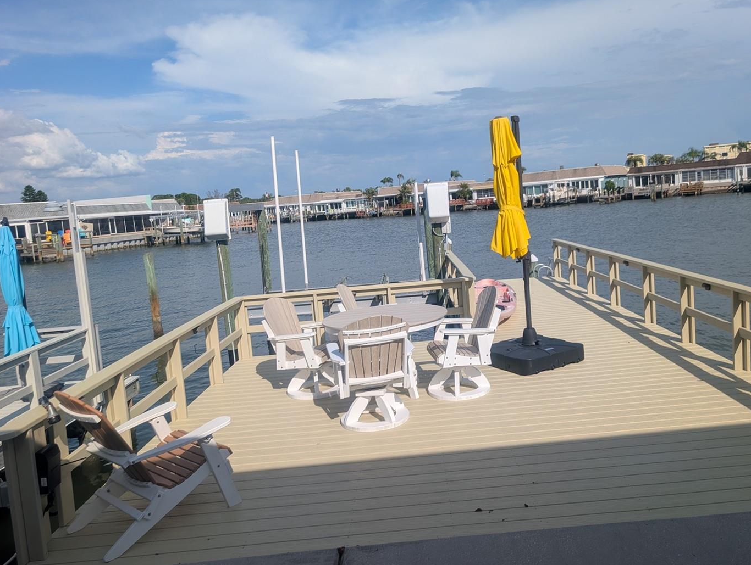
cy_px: 255
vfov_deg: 49.8
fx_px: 608
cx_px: 426
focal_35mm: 28
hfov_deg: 63.1
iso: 20
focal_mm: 6.9
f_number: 1.68
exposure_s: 1/2119
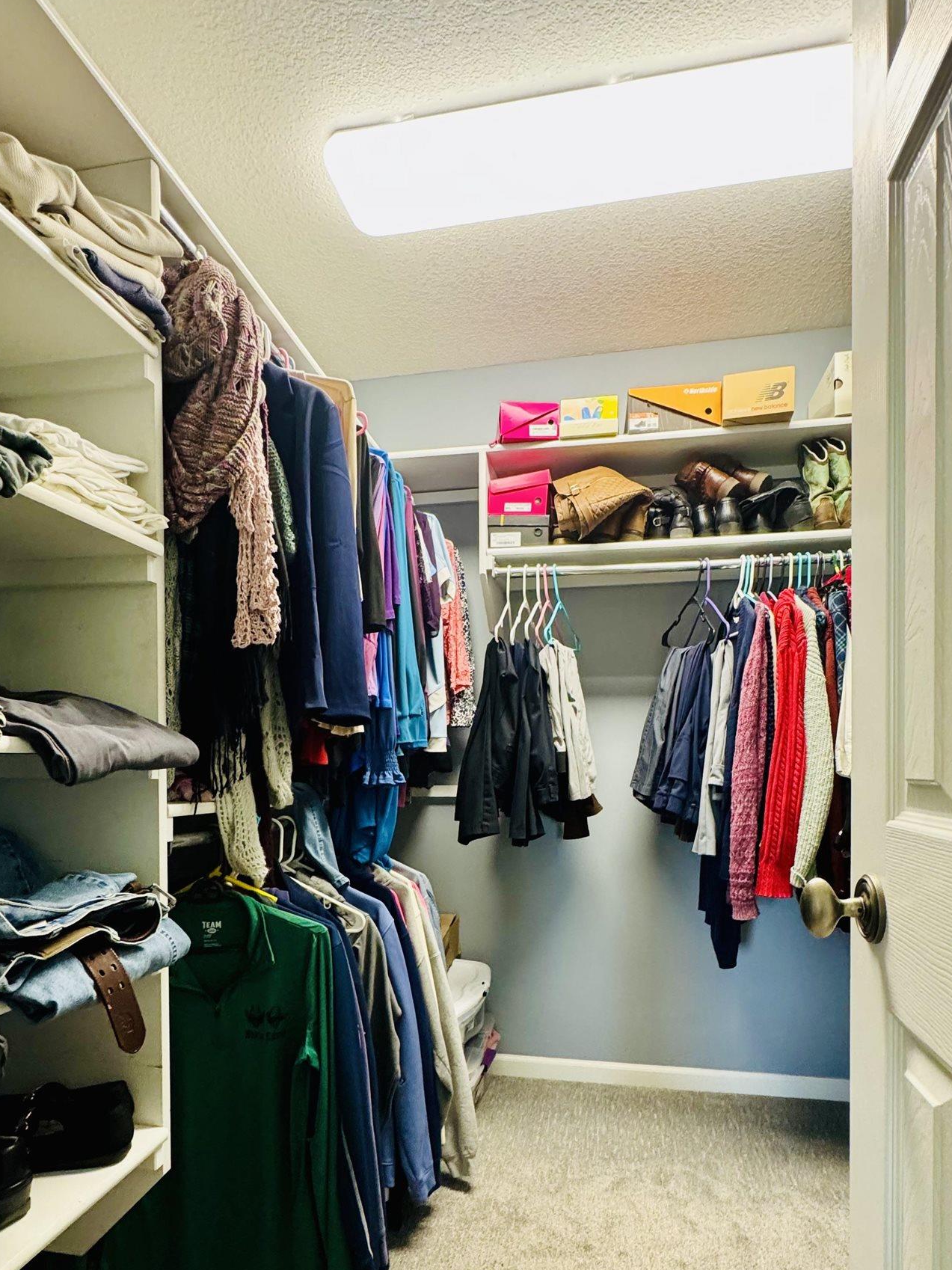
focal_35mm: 19
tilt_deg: -1.1
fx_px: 697
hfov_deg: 68.7
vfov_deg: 83.5
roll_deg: +0.6
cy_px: 771
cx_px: 487
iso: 400
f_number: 2.2
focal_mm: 2.22
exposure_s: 1/60
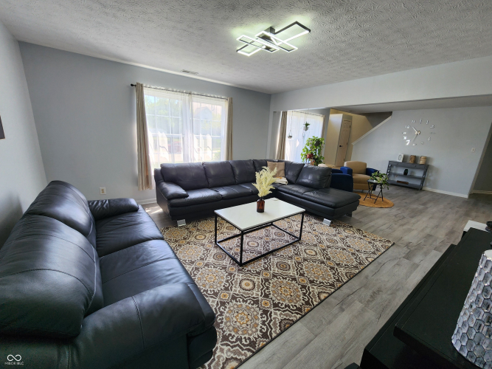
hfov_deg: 106.2
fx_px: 185
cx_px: 246
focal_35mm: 13
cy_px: 184
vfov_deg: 89.9
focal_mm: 2.2
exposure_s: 1/60
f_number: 2.2
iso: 80
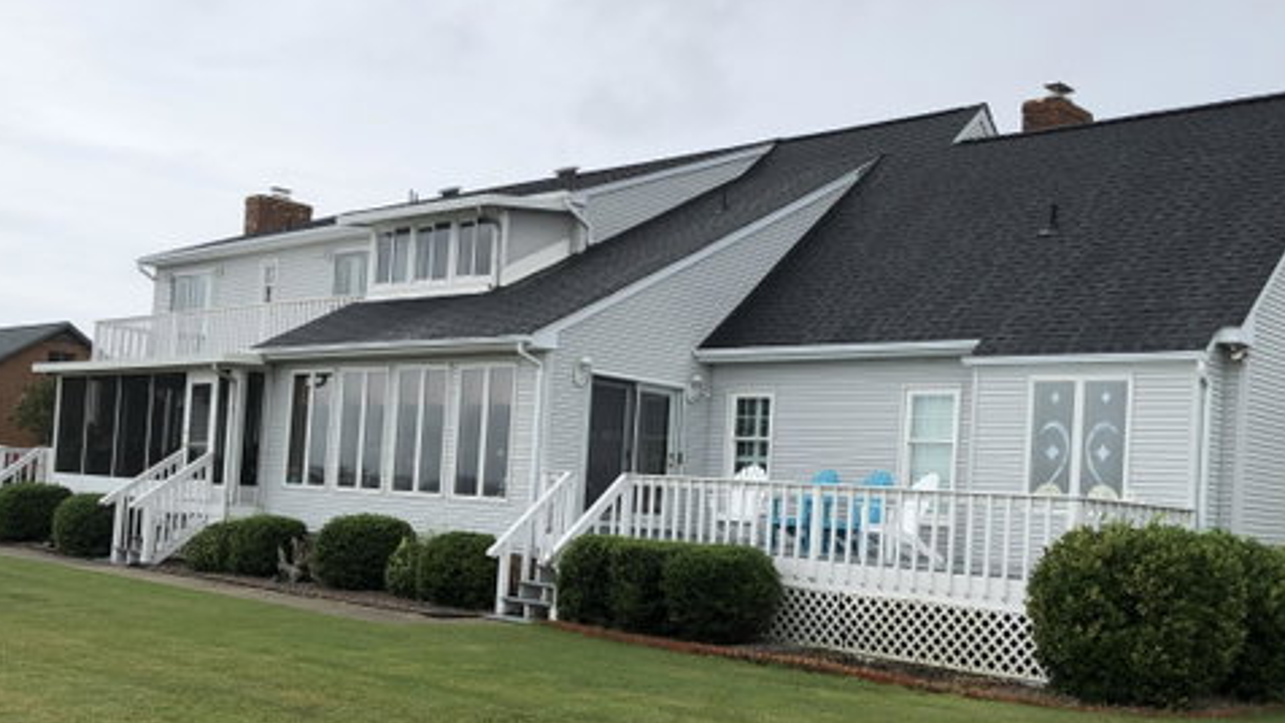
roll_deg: -3.6
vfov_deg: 28.9
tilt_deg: +3.2
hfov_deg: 49.3
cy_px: 469
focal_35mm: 41
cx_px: 711
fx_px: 1397
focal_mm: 3.99
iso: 20
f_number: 1.8
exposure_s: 1/558
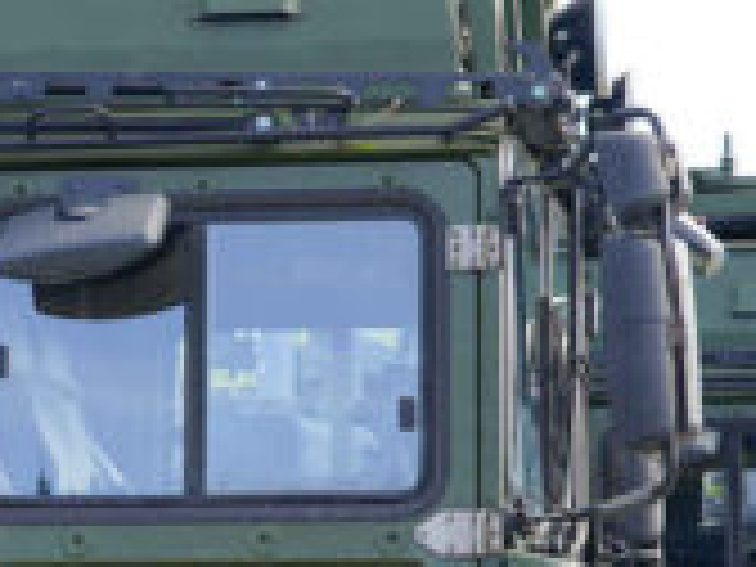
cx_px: -22
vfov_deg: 7.8
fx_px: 4128
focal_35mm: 189
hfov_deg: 10.4
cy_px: 540
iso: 100
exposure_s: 1/80
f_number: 6.3
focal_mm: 46
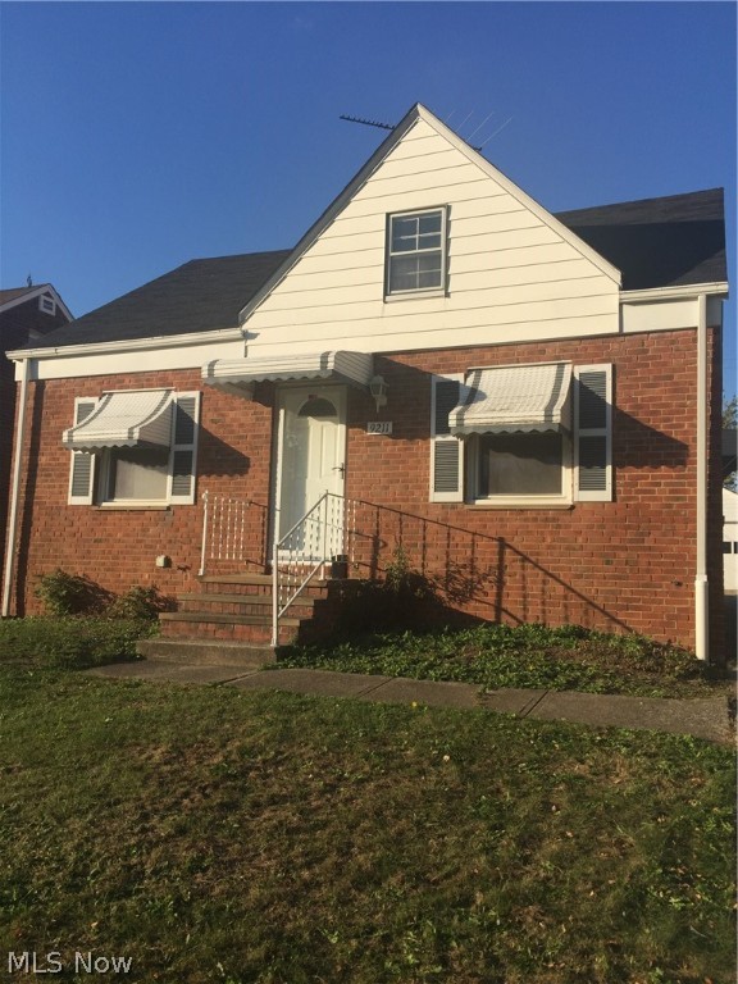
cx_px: 369
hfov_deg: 48.2
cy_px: 492
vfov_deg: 61.7
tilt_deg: +6.9
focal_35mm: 29
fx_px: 824
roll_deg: -1.3
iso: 32
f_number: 2.2
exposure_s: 1/2083
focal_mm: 4.15
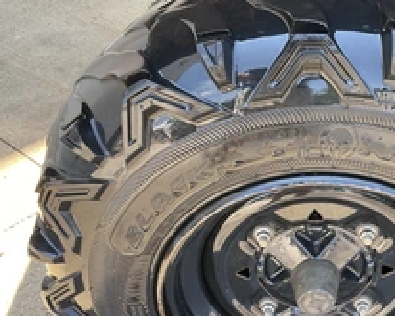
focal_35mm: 55
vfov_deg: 27.4
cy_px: 222
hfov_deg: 33.4
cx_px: 301
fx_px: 643
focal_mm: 3
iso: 40
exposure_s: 1/122
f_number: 1.8
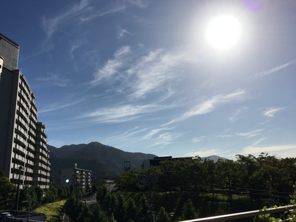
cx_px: 148
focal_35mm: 29
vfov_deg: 48.2
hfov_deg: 61.7
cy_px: 111
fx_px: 248
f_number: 2.2
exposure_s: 1/6410
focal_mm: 4.15
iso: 25
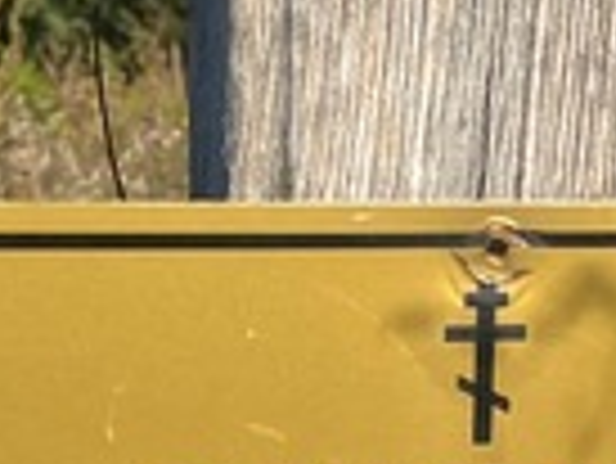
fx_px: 2707
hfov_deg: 12.9
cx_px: 558
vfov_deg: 9.6
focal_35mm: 152
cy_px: 622
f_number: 1.8
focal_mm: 4.25
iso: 32
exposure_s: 1/1653
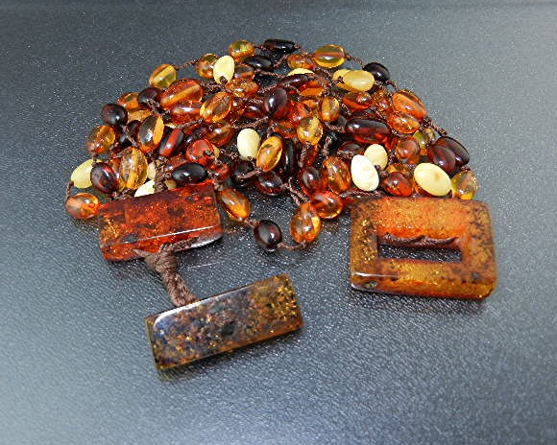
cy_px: 218
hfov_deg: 43.8
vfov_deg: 35.7
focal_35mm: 42
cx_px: 277
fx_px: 692
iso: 364
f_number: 3.7
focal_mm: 7.1
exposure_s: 1/30
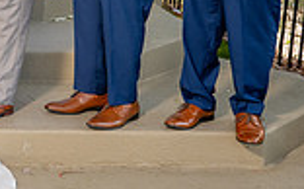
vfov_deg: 11.7
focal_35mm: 109
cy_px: -55
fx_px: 902
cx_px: -155
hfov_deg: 17.2
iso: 250
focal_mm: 24
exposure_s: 1/200
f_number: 4.5
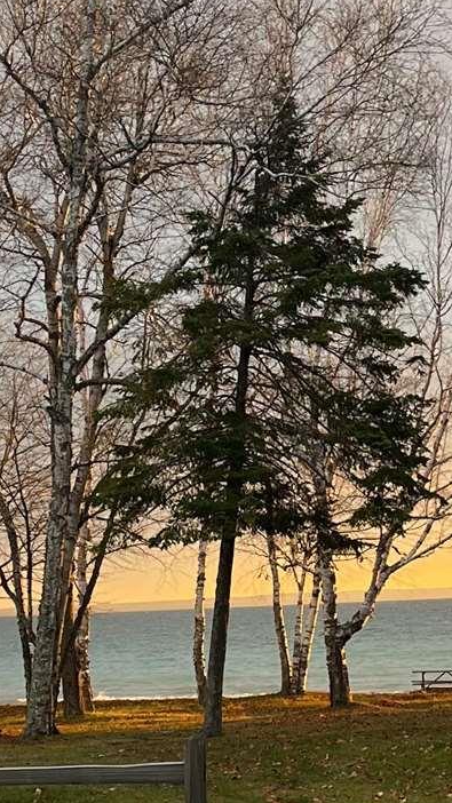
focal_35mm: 93
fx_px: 1981
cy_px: 722
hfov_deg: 13.0
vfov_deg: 22.4
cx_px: 161
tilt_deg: -2.4
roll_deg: +1.5
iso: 50
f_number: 1.6
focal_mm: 5.1
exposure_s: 1/121
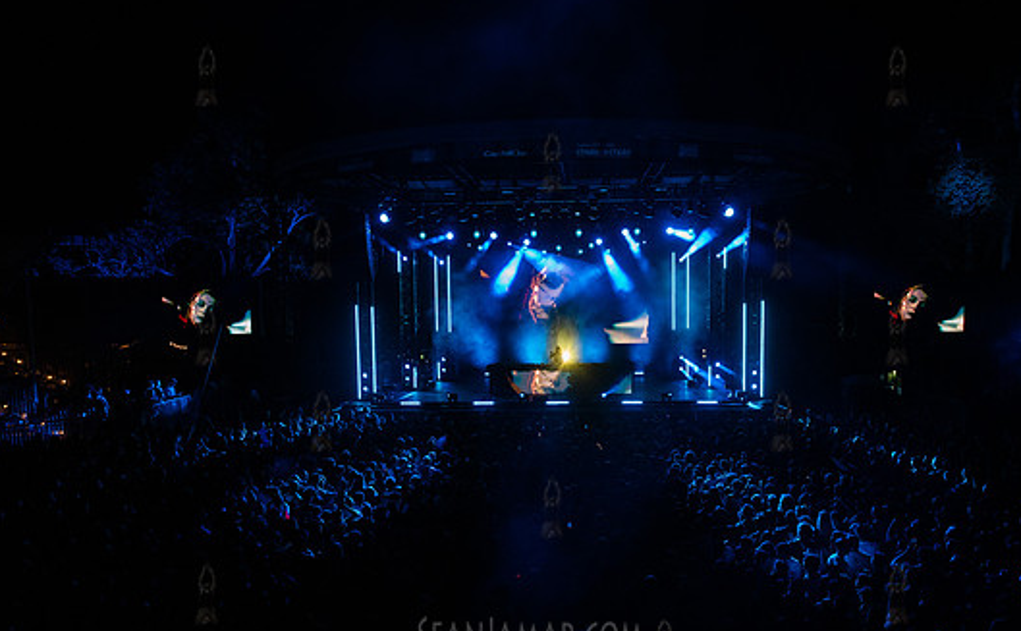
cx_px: 552
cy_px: 362
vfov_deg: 45.6
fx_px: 749
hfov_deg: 68.4
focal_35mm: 27
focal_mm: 24
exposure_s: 1/400
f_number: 3.5
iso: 6400
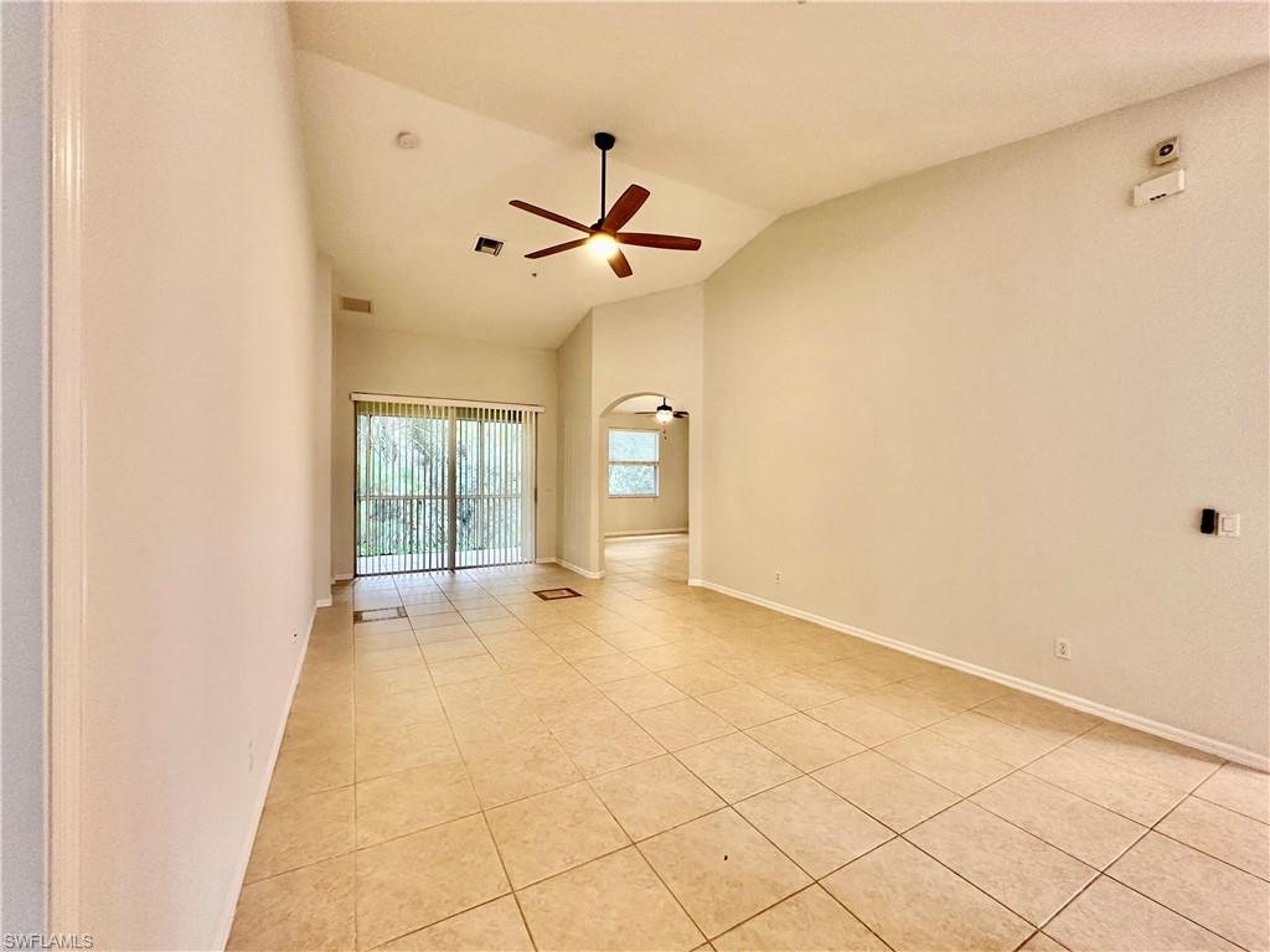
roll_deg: -0.7
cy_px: 476
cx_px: 635
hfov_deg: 102.1
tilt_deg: +0.0
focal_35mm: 14
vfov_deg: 85.7
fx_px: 514
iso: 250
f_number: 2.2
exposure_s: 1/60
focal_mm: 2.22
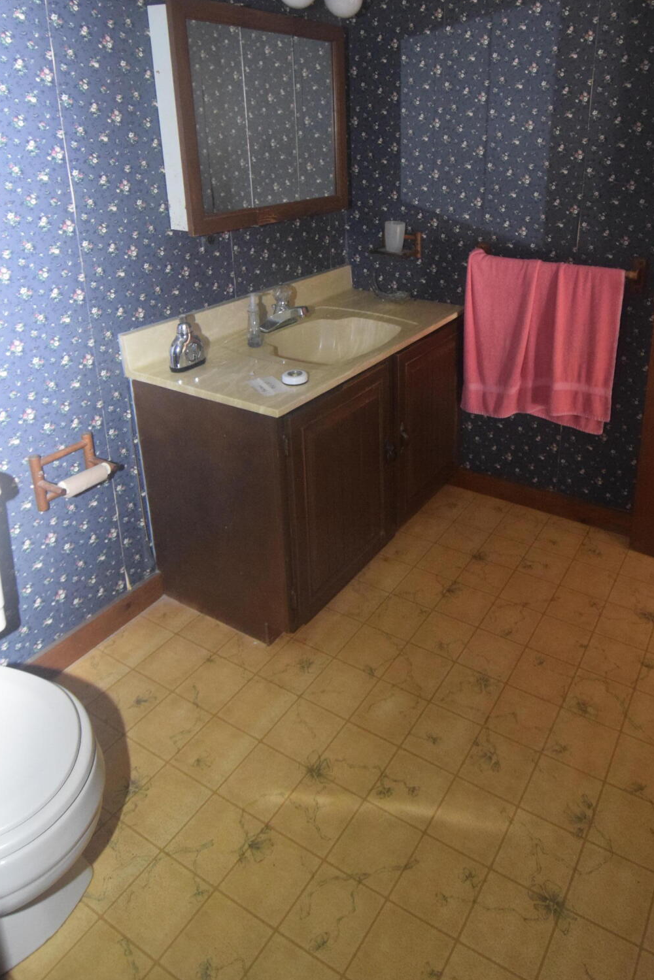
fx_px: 654
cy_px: 340
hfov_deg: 52.3
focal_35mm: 24
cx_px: 427
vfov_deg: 71.9
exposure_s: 1/60
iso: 3200
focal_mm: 12
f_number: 4
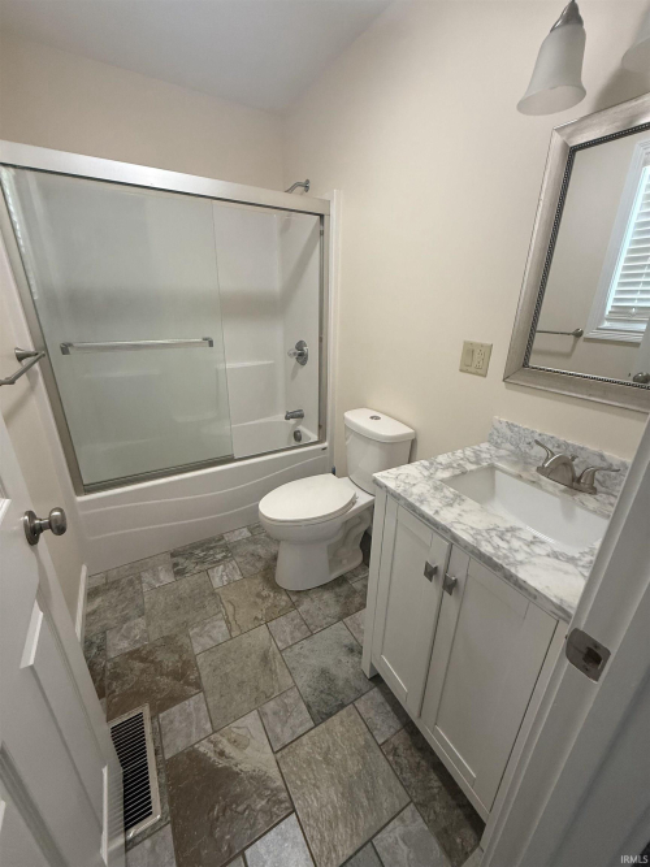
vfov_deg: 102.1
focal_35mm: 14
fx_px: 351
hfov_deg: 85.7
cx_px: 325
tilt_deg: -21.4
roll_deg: -1.3
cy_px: 434
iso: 320
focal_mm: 2.22
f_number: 2.2
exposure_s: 1/60
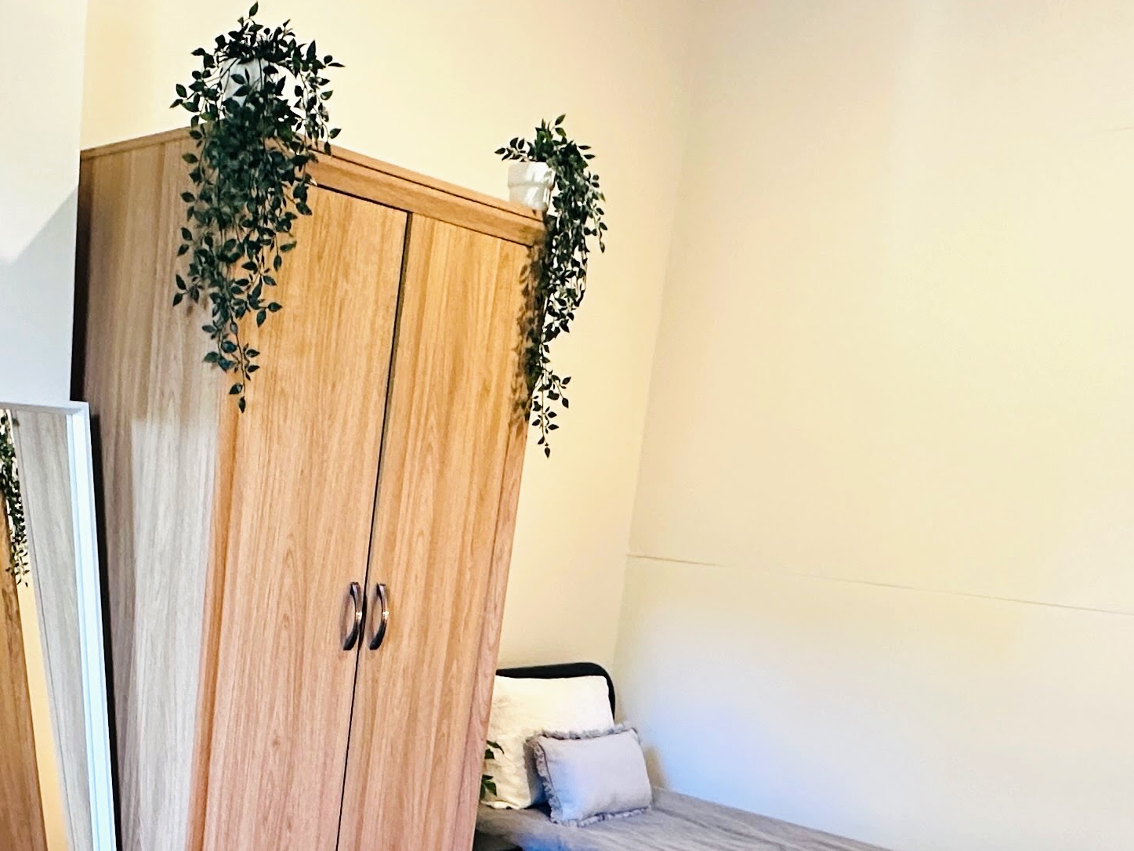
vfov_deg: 34.9
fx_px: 1278
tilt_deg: -13.1
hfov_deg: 46.0
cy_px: 751
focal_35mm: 39
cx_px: 268
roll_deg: -4.9
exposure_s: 1/50
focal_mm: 2.22
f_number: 2.2
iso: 320
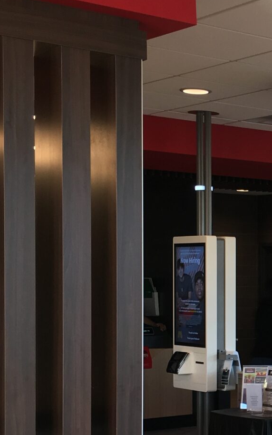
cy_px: 329
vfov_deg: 23.8
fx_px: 1020
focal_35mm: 86
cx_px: 452
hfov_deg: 13.9
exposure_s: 1/40
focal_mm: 4.15
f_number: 2.2
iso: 25
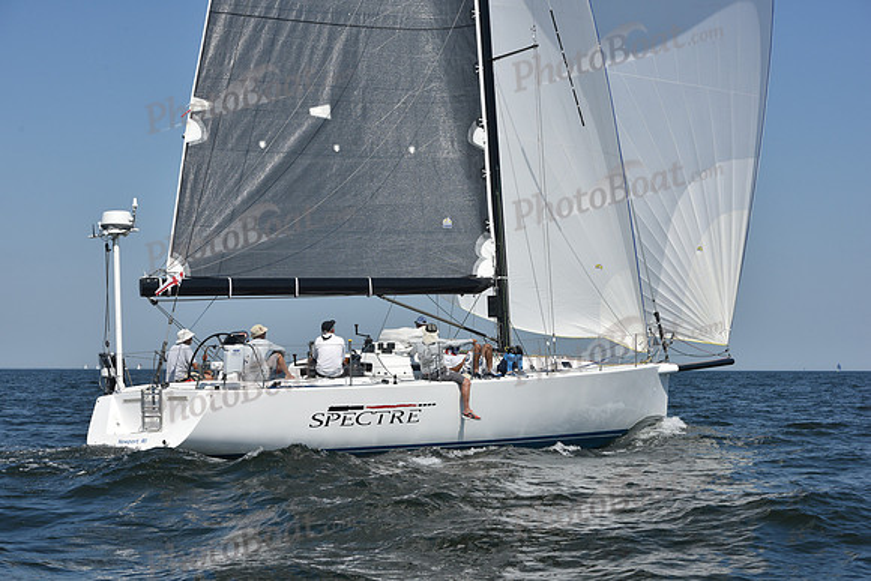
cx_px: 436
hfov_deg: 28.8
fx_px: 1694
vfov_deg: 19.5
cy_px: 290
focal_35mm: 70
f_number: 10
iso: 250
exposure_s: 1/1250
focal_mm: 70
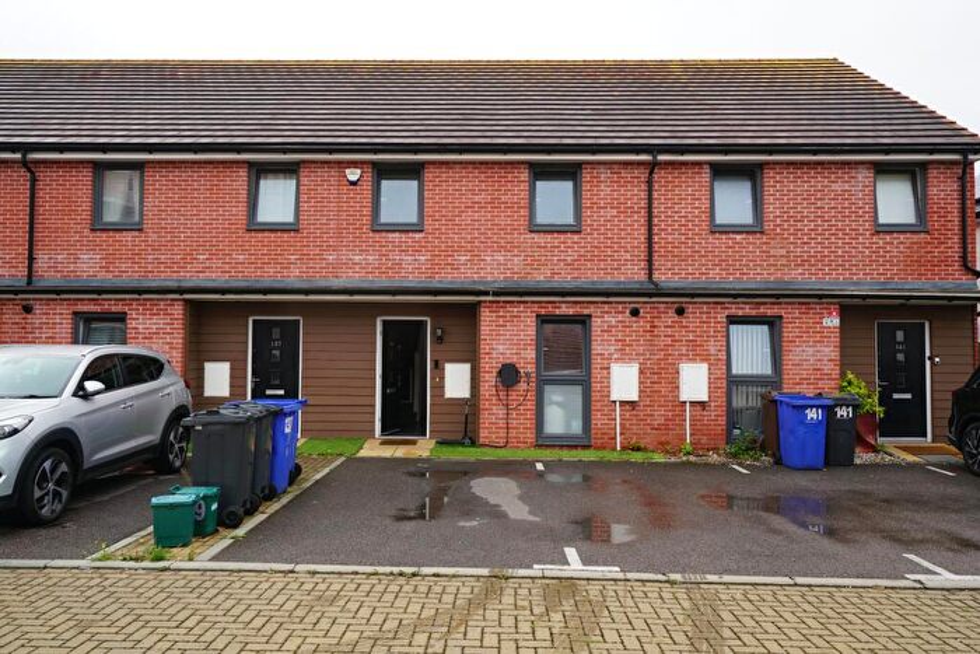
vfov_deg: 51.3
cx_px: 490
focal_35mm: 25
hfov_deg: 71.5
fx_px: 681
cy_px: 327
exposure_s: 1/80
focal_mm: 25
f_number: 7.1
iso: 100
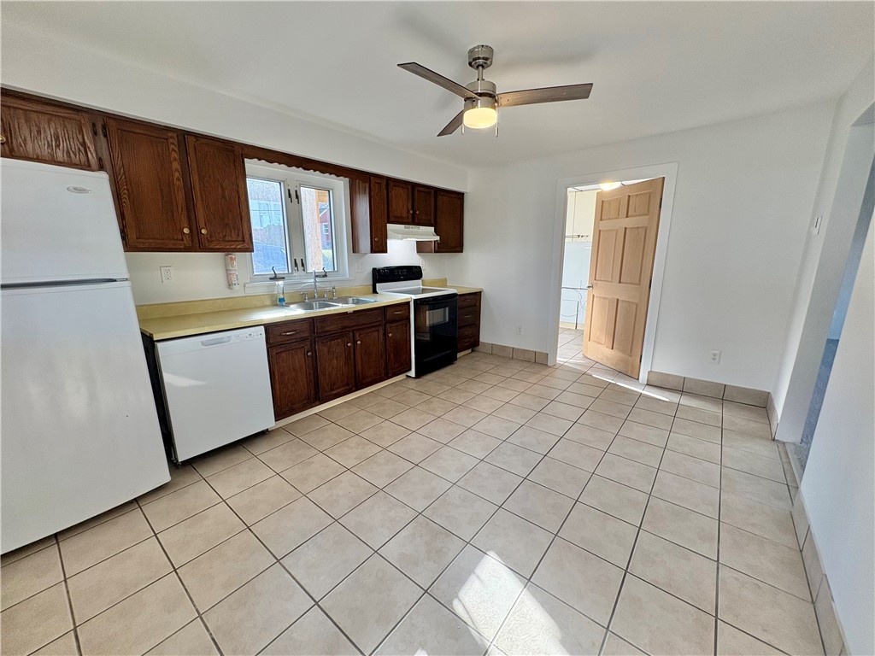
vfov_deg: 85.7
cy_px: 328
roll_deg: +0.6
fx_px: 354
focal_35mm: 14
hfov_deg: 102.1
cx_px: 438
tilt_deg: -11.6
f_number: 2.2
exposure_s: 1/120
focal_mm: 2.22
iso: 125
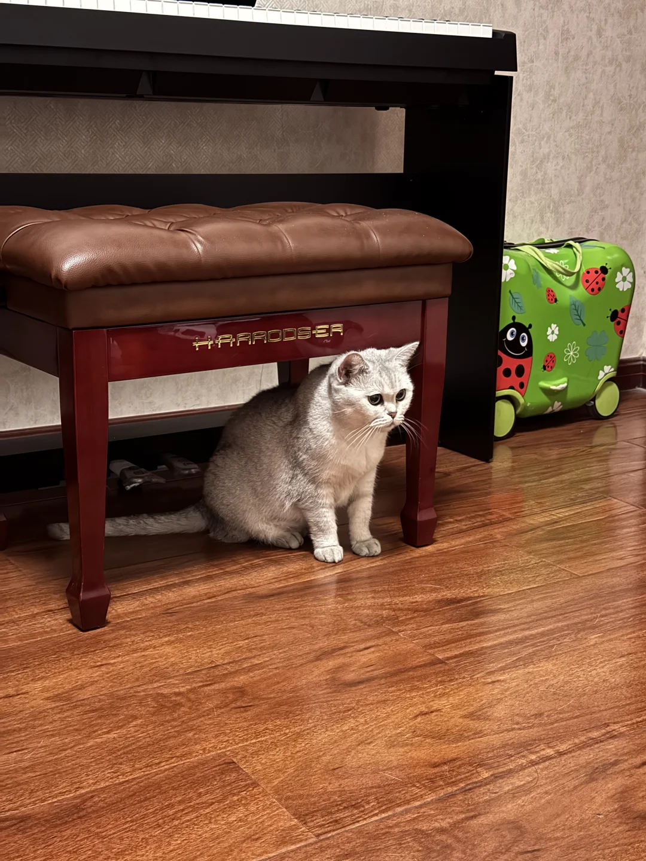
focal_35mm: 48
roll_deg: -1.2
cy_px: 430
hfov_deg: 30.3
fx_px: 1194
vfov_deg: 39.7
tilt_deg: -12.7
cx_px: 323
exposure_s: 1/9
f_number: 1.78
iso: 800
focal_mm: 6.76
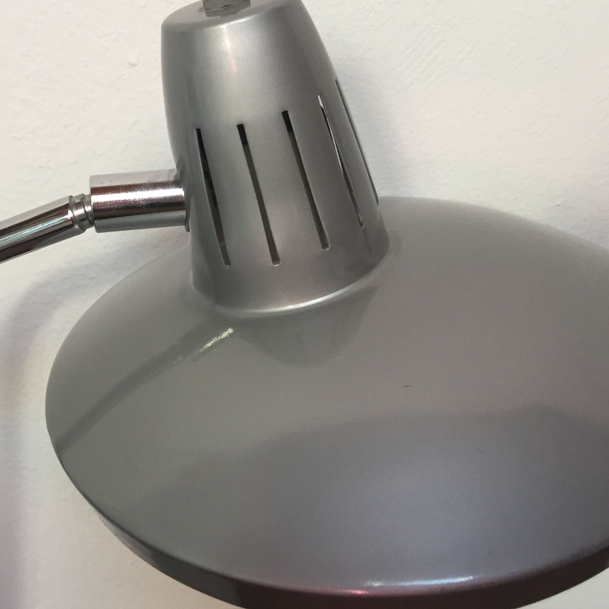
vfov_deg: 37.5
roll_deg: +0.7
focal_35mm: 45
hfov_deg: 37.5
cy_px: 272
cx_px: 265
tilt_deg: -28.3
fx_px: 896
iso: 100
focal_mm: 4.15
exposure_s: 1/33
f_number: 2.2
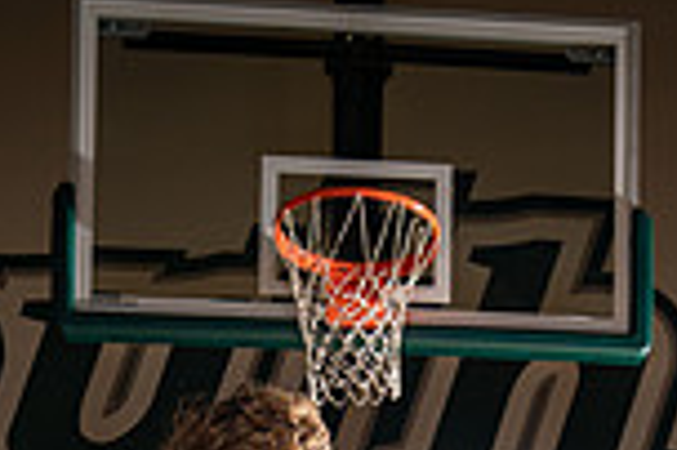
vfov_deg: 13.4
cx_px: 414
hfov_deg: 24.4
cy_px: 971
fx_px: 1559
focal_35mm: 83
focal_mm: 28
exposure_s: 1/250
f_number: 5.6
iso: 320
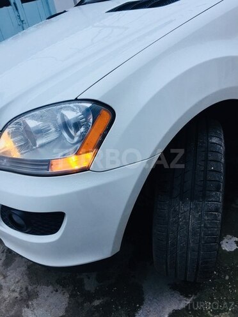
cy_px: 158
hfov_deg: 48.2
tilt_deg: -32.5
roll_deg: +12.5
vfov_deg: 61.7
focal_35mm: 29
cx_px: 119
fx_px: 266
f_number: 2.2
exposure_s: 1/100
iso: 40
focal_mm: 4.15
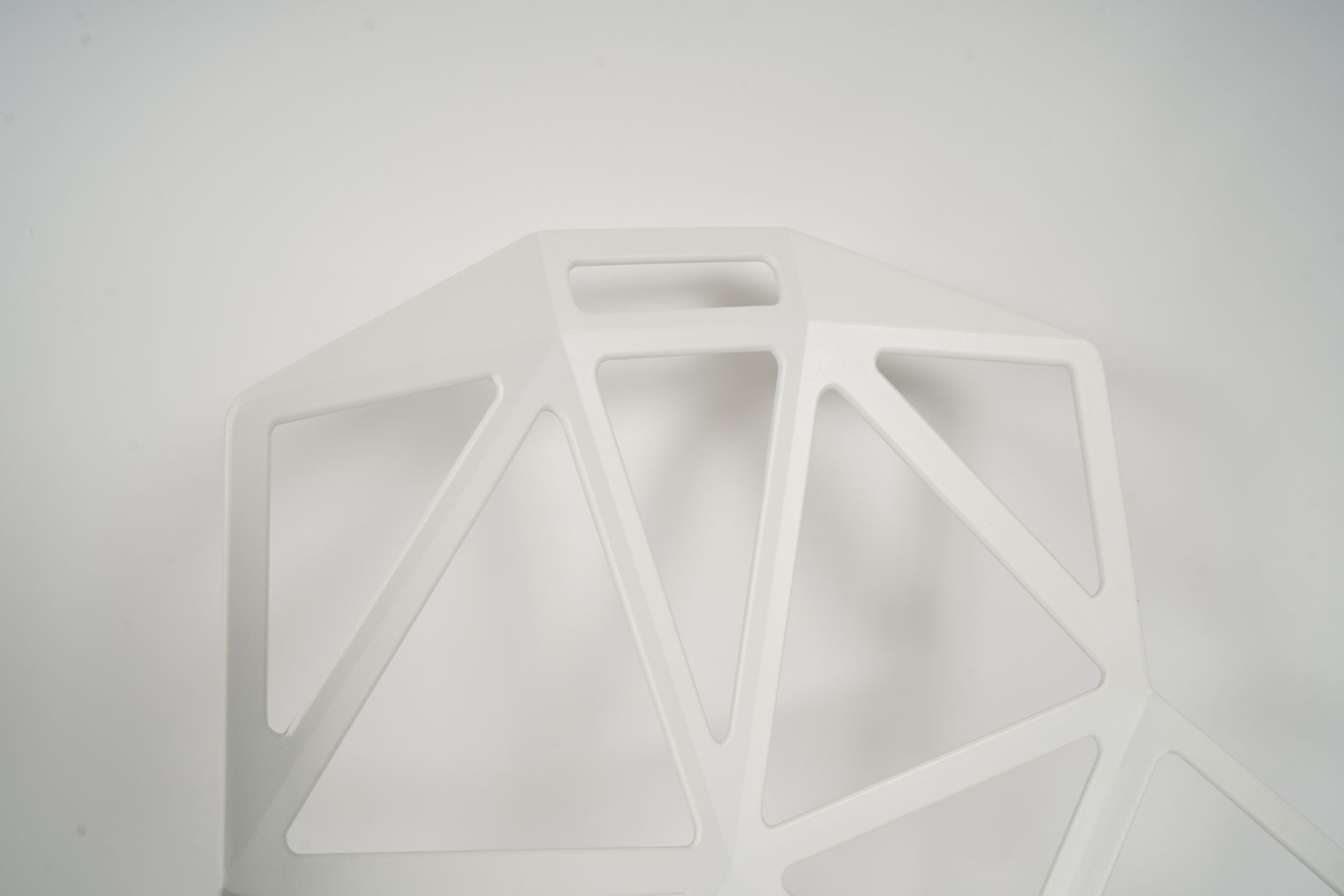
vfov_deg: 45.0
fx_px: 1082
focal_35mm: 29
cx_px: 672
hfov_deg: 63.7
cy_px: 448
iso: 200
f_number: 10
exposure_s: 1/125
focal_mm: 29
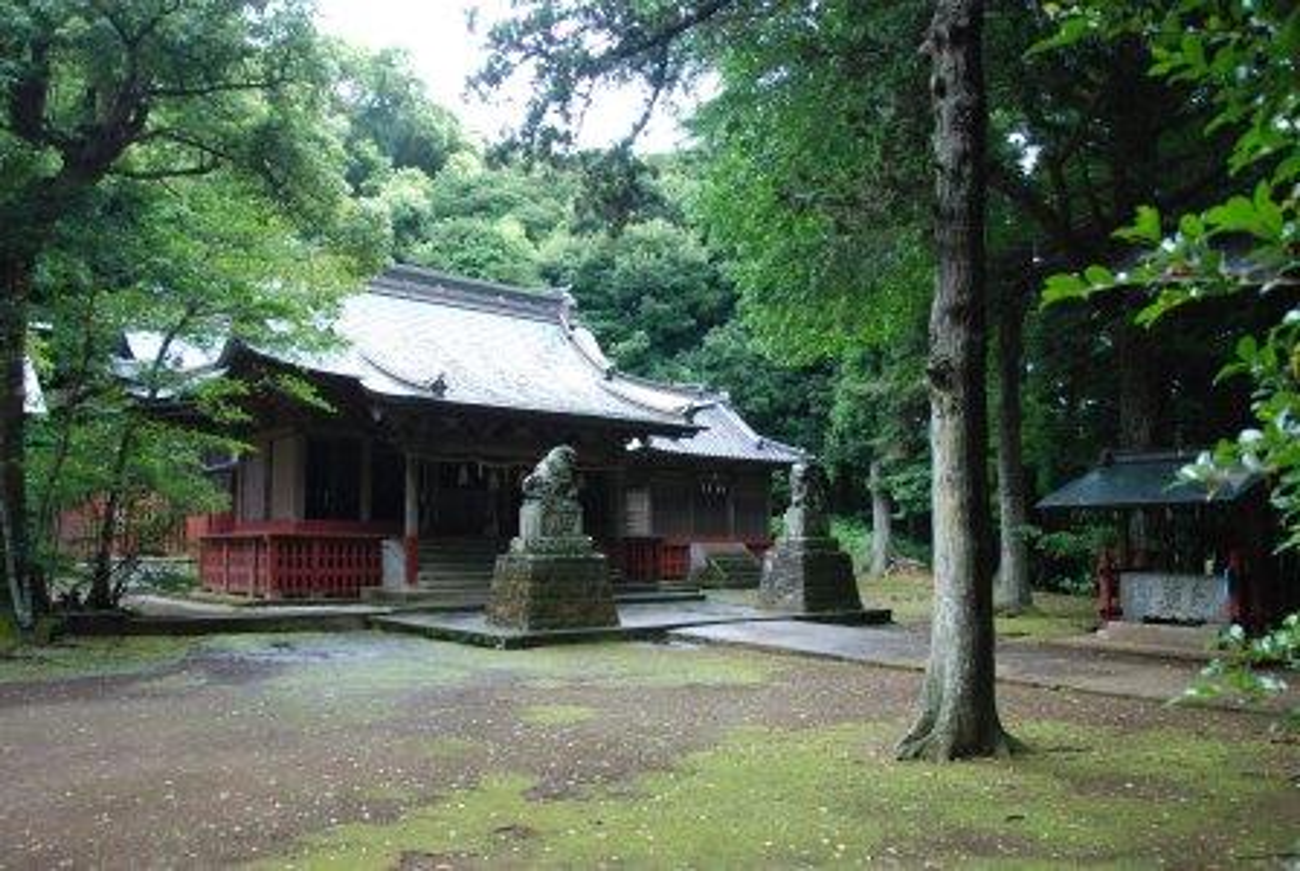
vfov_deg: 48.1
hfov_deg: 67.3
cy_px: 436
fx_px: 976
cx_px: 650
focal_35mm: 27
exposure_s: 1/80
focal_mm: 18
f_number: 4.5
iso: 200
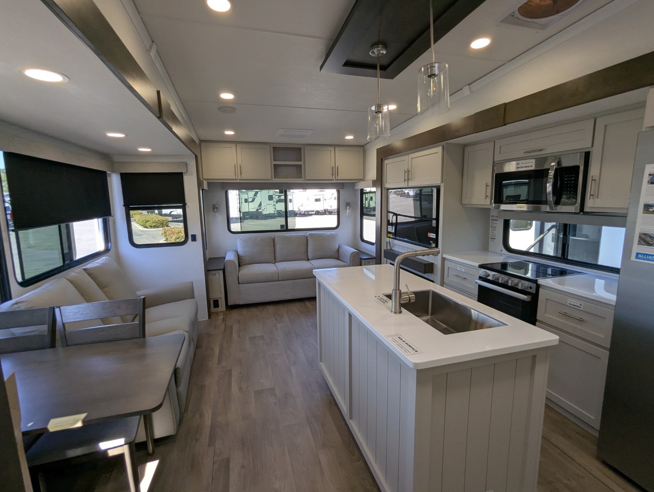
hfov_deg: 94.4
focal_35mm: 16
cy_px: 246
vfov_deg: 78.2
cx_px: 327
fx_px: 303
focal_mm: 2.35
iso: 78
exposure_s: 1/186
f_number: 2.2
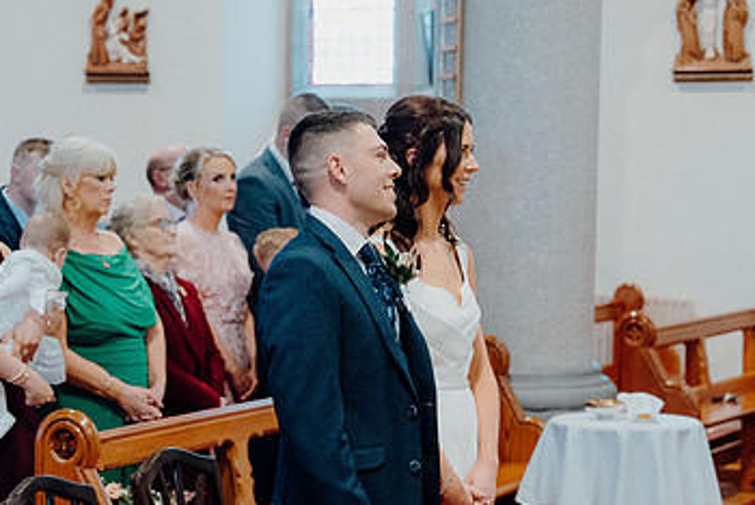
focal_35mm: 116
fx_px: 2435
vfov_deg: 11.8
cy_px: 342
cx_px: 397
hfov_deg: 17.6
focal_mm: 70
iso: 3200
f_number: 3.5
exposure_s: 1/160
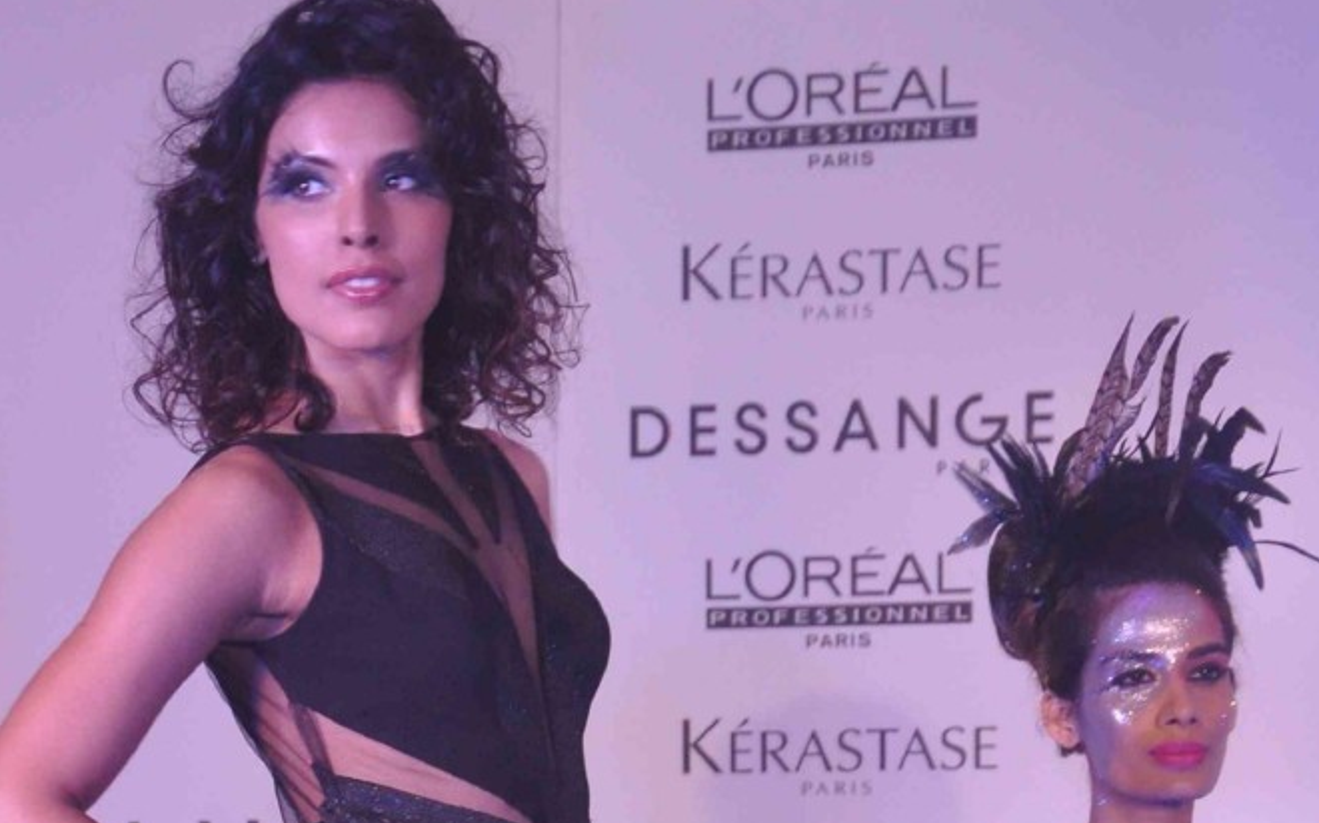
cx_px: 356
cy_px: 1207
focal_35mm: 244
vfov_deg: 5.3
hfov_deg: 8.6
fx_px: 8768
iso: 1250
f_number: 9
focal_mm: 70
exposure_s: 1/60
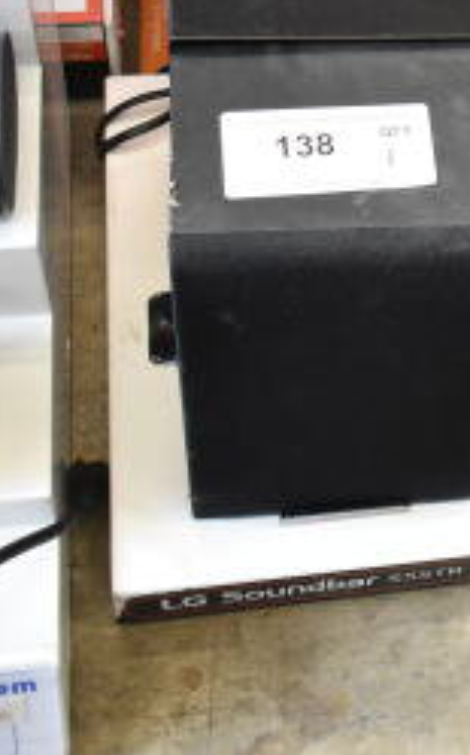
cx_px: 913
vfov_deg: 22.7
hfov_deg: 12.8
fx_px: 1850
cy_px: 141
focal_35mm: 90
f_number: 4
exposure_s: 1/60
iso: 1600
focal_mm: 24
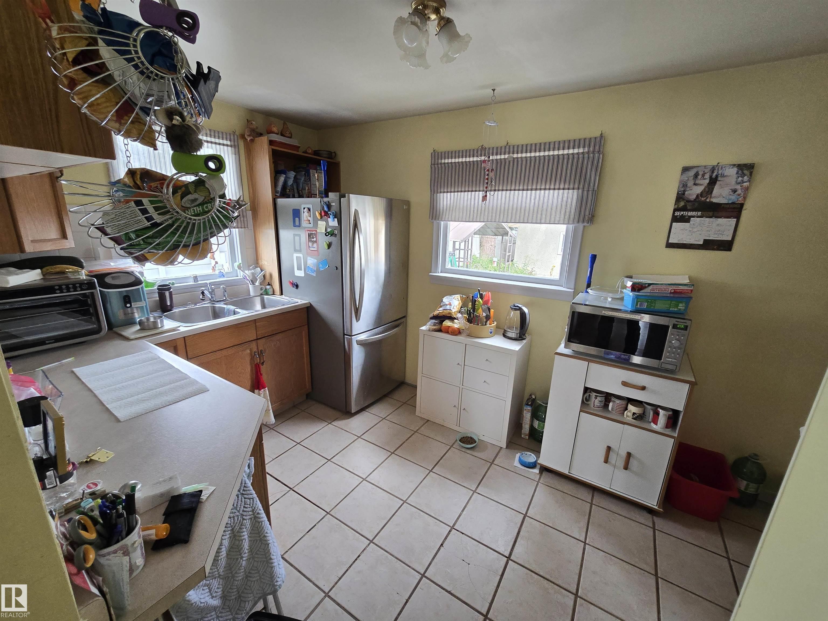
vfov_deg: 89.9
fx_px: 311
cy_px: 310
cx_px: 414
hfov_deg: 106.2
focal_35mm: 13
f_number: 2.2
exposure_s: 1/60
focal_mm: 2.2
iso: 100
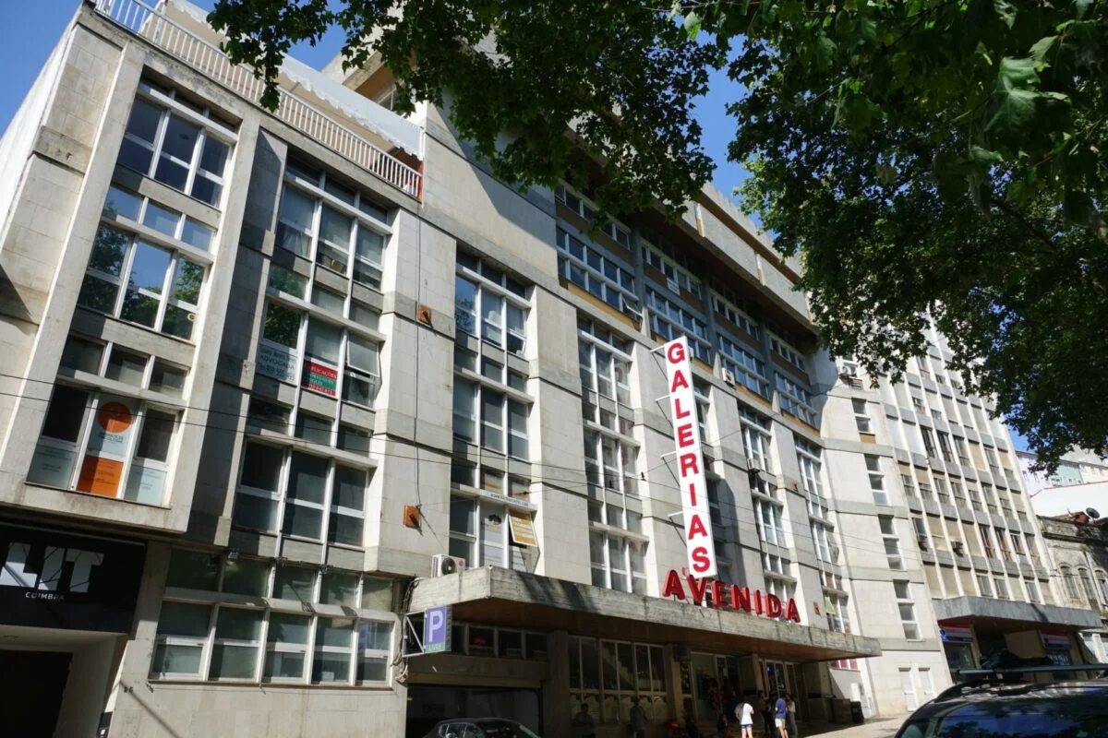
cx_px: 554
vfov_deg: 53.1
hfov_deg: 73.7
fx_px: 739
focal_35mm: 24
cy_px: 369
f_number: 4
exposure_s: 1/800
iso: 100
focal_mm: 8.8
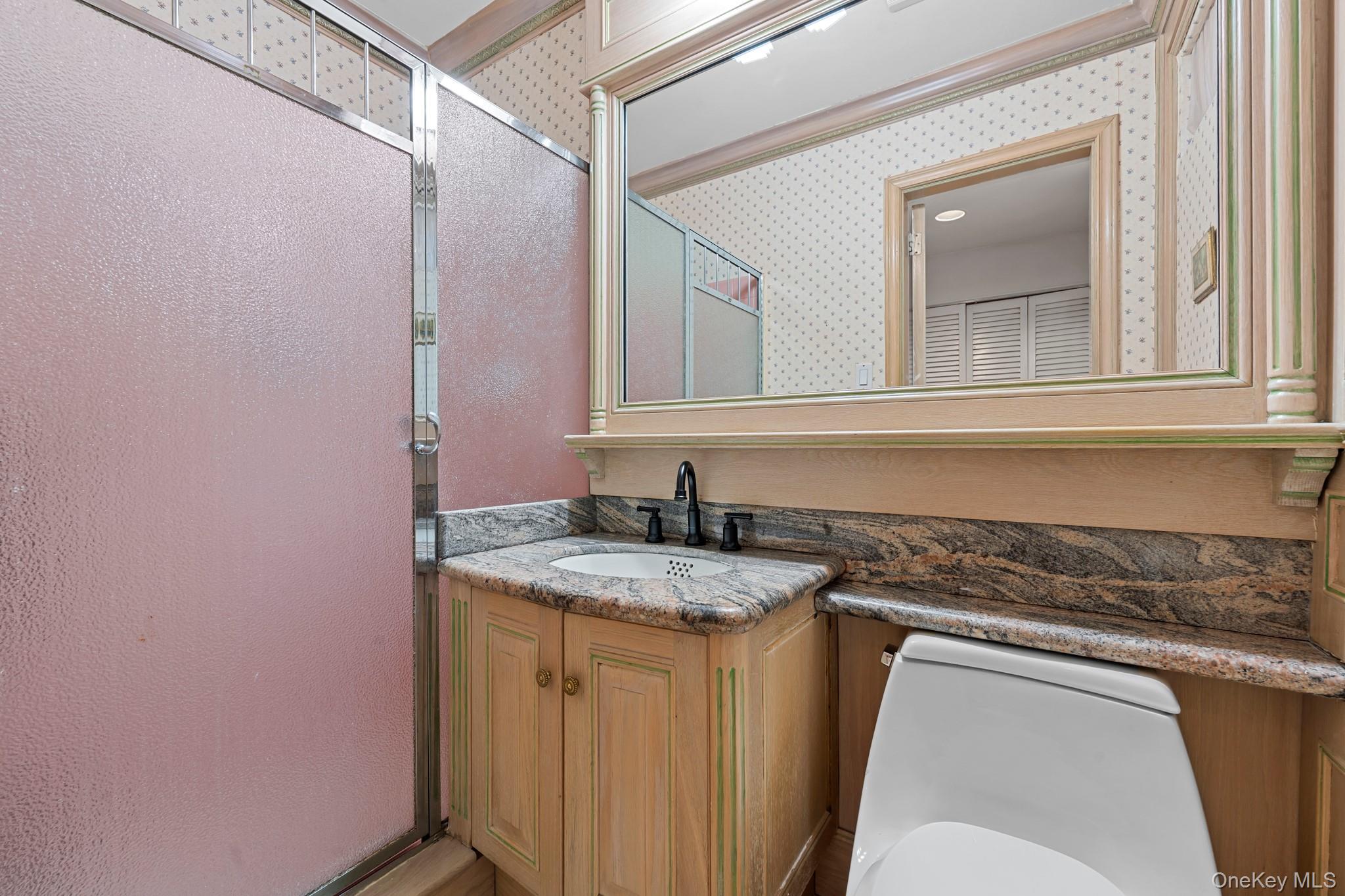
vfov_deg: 81.2
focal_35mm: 14
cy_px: 448
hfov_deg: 104.3
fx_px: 523
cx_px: 672
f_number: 10
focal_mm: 14
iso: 320
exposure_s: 1.3
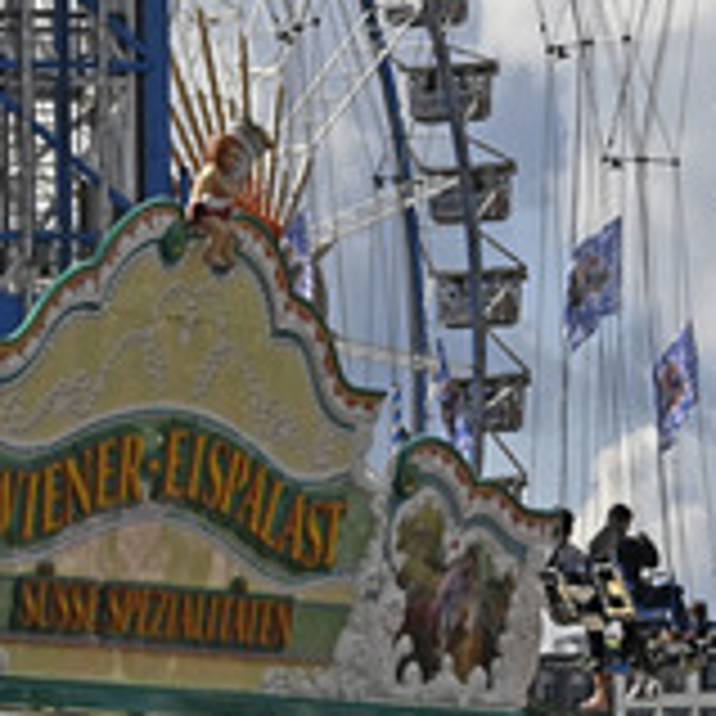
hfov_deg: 4.9
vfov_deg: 4.9
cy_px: 104
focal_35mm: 360
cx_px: 167
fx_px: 8424
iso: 4000
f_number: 18
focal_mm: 100
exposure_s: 1/5000
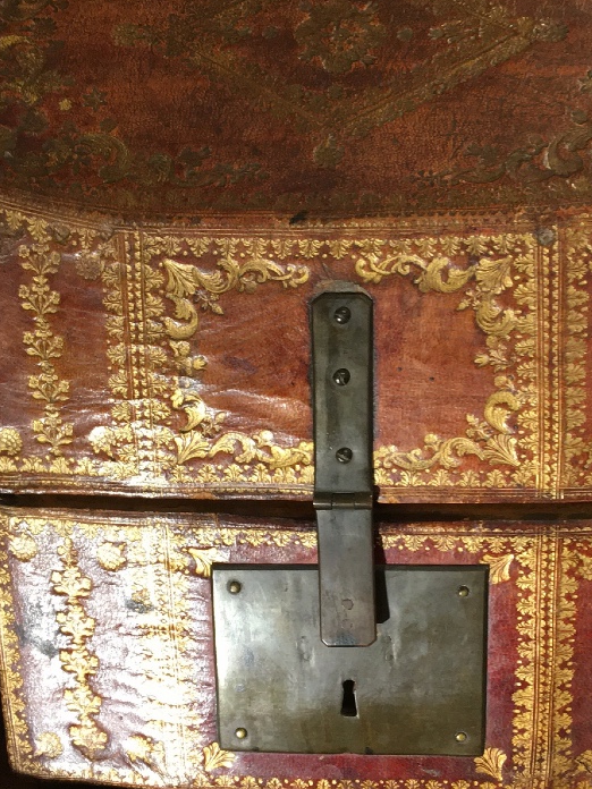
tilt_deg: -19.1
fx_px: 1140
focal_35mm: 50
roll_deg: -0.7
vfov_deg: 38.2
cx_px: 338
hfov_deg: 29.1
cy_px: 429
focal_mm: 4.15
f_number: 2.2
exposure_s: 1/33
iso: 160
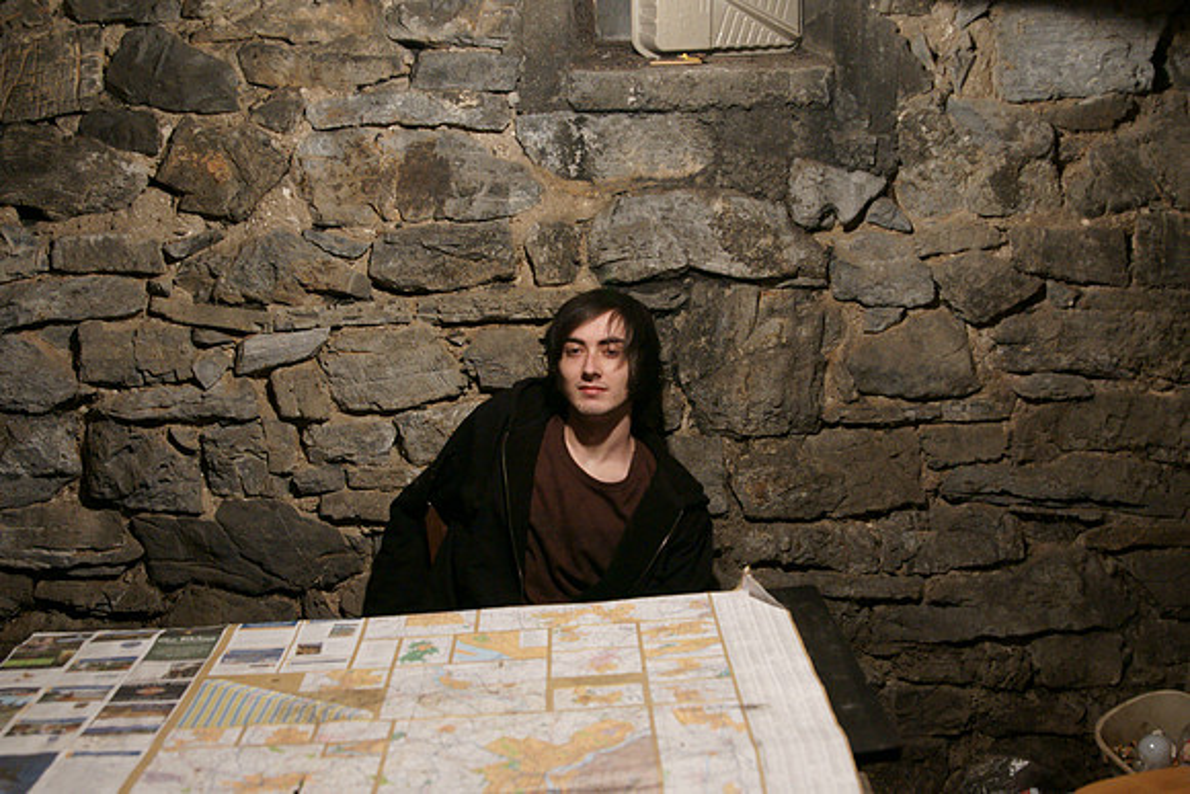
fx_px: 1389
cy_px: 397
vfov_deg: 31.9
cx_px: 595
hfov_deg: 46.4
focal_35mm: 42
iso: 1600
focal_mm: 28
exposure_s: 1/25
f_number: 3.2
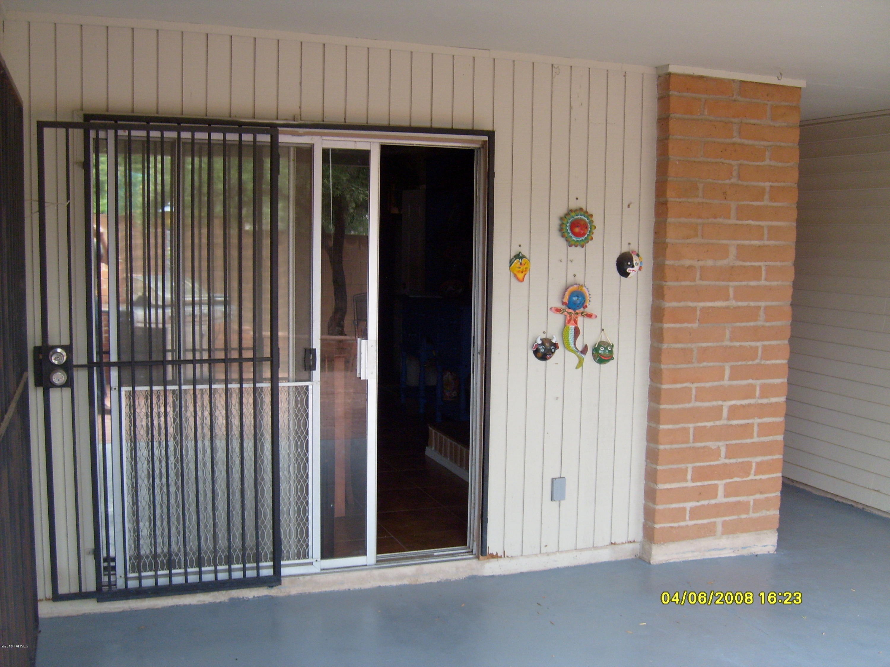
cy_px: 334
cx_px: 445
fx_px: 900
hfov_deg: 52.6
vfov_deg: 40.7
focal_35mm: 35
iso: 80
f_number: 2.8
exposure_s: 1/125
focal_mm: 5.8
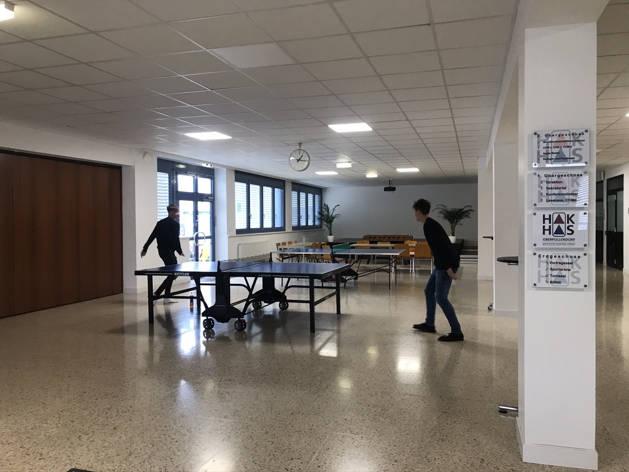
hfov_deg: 63.4
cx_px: 314
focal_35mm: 28
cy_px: 236
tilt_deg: -0.3
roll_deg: -1.3
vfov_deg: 49.7
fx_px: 509
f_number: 1.8
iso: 40
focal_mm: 3.99
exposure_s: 1/25
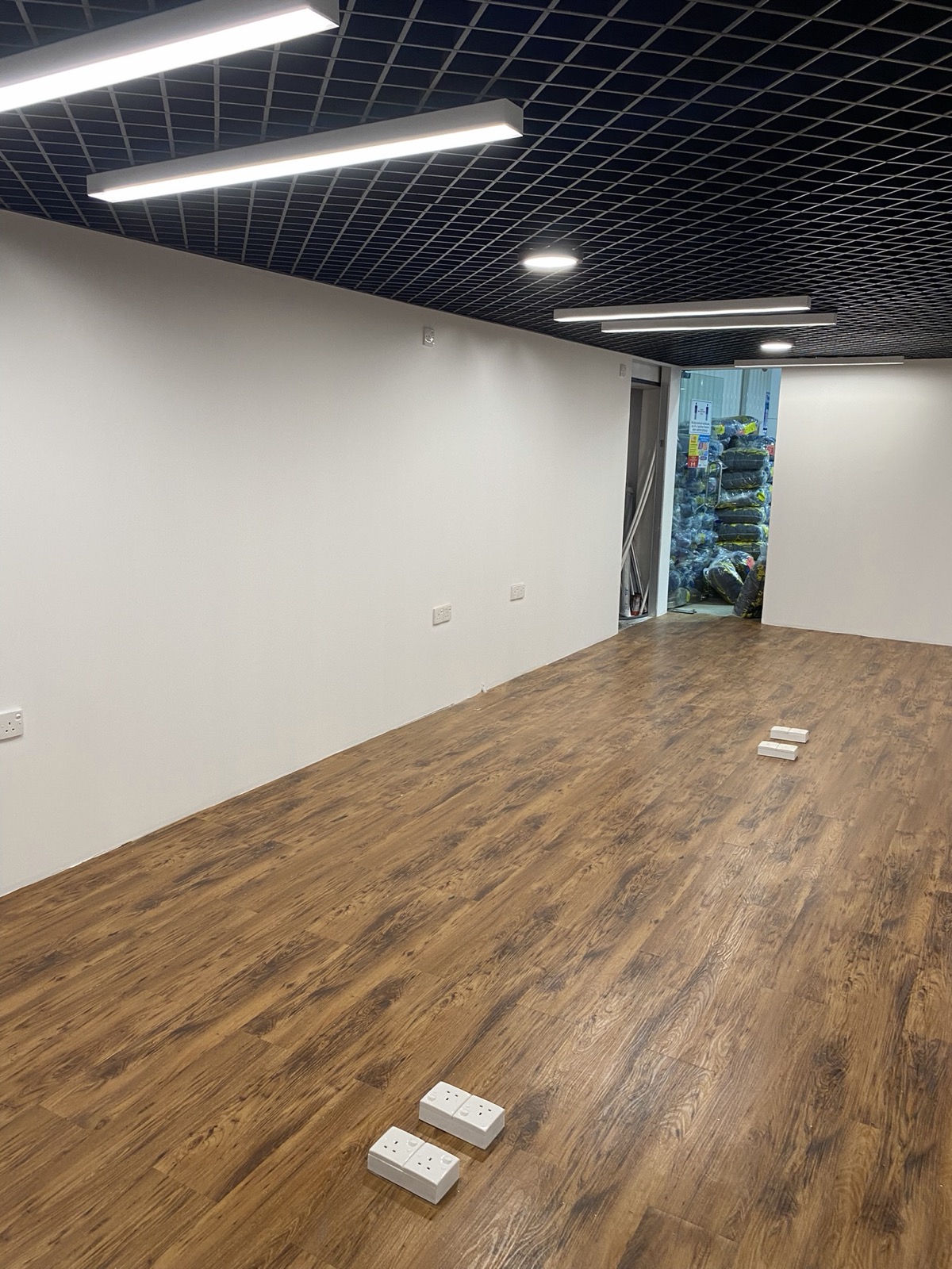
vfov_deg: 67.3
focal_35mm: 26
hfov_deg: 53.1
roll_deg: -1.6
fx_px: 953
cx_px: 476
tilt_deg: -10.9
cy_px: 634
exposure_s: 1/50
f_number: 1.8
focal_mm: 4.25
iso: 80
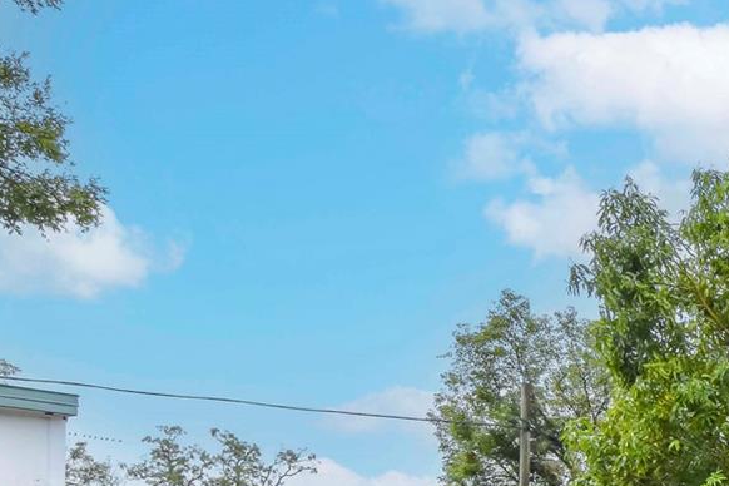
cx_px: 897
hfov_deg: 34.0
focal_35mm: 45
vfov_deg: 26.3
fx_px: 919
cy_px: 586
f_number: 14
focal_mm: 11
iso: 800
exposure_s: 1/125
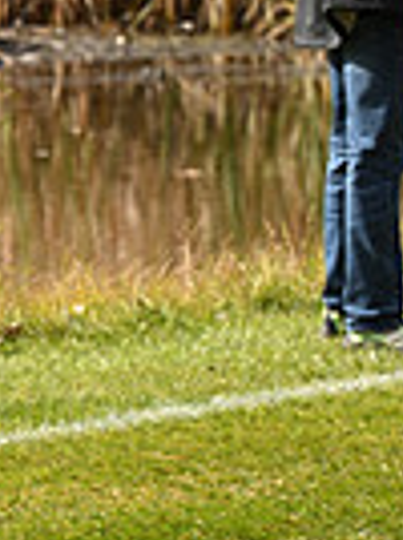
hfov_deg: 3.6
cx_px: -665
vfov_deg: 4.9
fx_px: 6354
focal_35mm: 408
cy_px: 99
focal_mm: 98
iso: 125
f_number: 5.6
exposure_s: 1/400
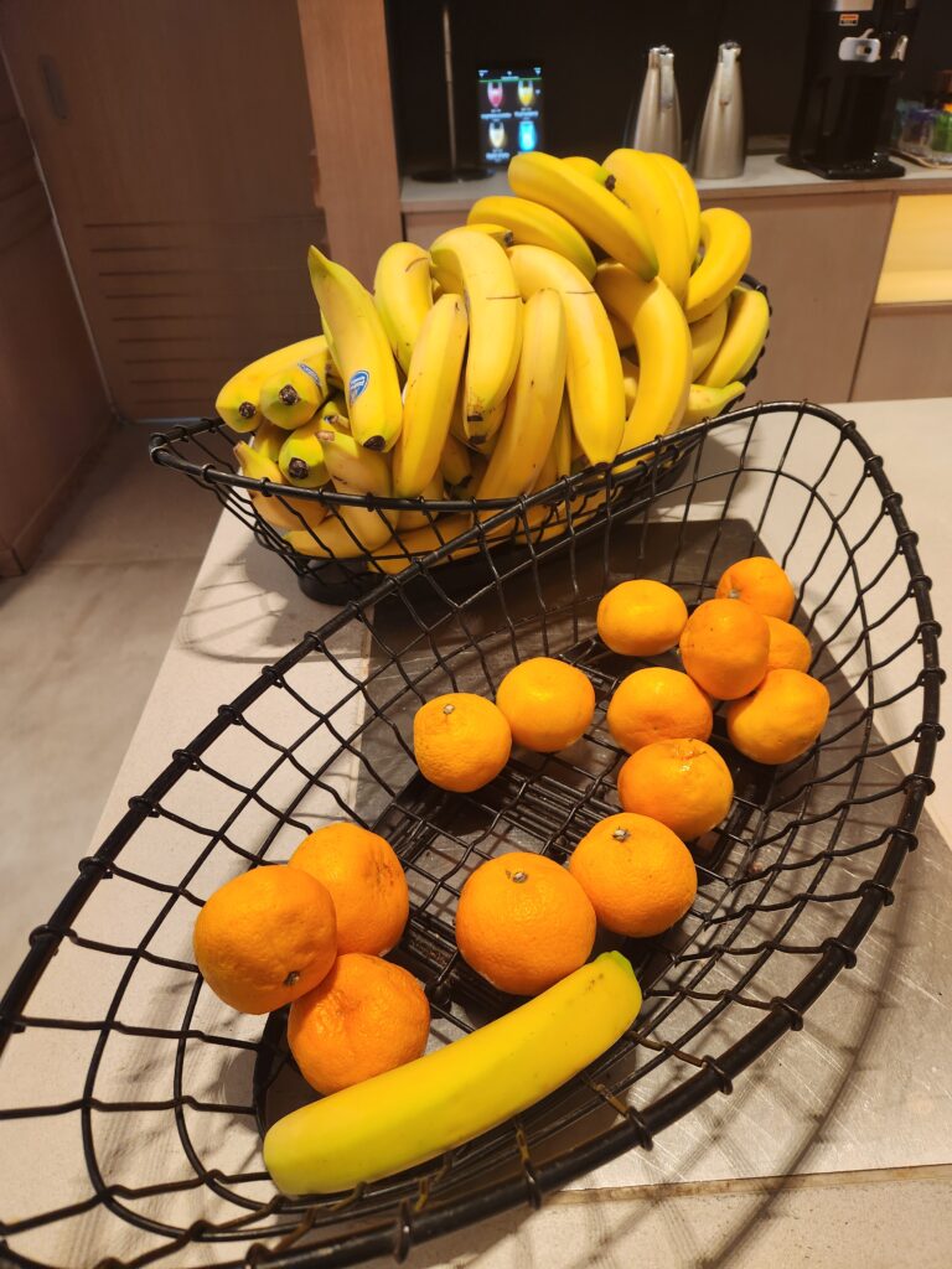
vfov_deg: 73.9
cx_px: 476
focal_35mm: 23
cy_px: 634
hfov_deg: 58.9
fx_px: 843
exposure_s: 1/100
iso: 250
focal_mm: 5.4
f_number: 1.8
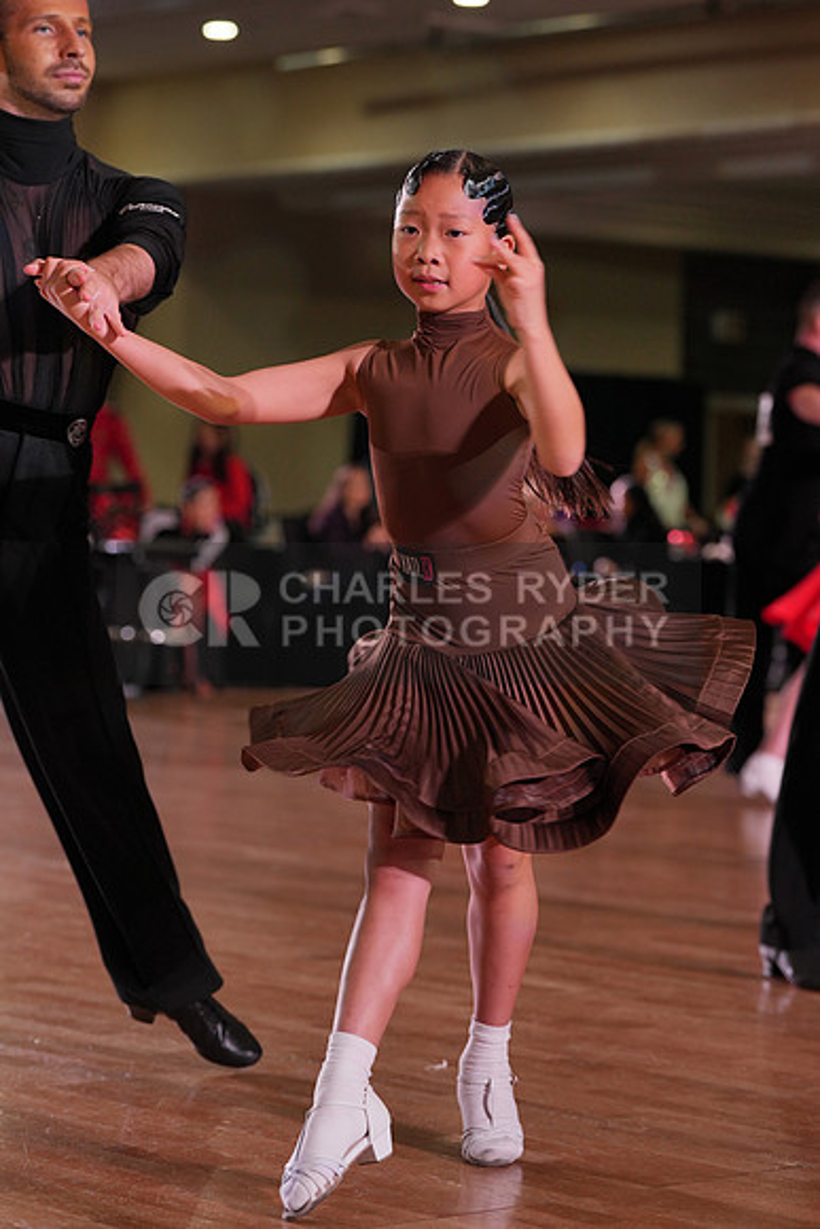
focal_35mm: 103
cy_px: 614
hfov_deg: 13.3
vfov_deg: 19.8
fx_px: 3517
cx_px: 410
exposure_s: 1/400
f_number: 4
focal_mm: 103
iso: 1000
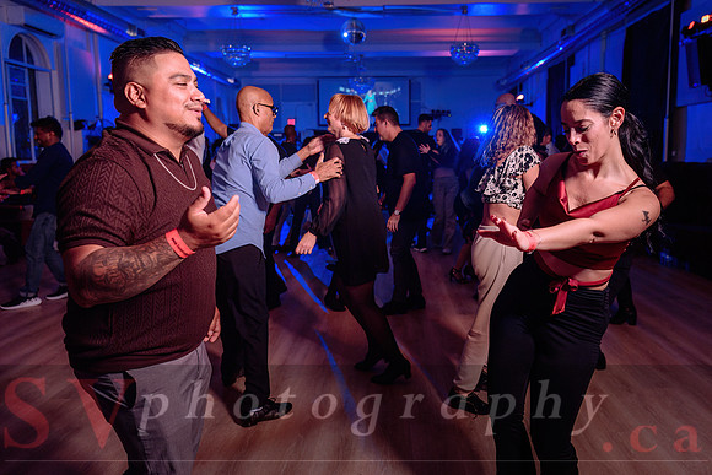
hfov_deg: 67.8
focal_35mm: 27
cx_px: 391
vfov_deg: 48.4
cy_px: 217
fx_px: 528
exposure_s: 1/60
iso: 800
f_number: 3.2
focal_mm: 24
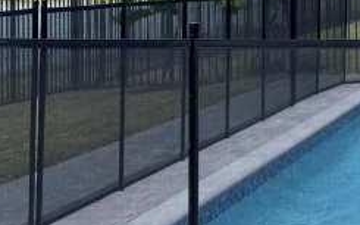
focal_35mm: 90
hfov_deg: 19.6
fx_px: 883
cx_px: 561
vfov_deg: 14.1
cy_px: -31
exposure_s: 1/2710
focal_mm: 5.96
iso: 50
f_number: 1.6
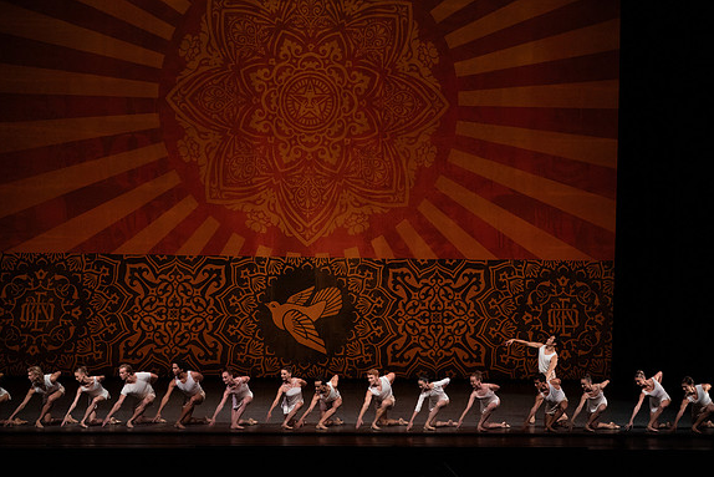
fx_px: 2004
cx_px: 357
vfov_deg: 13.6
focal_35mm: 101
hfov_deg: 20.2
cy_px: 240
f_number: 8
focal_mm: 100
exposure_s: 1/400
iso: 6400
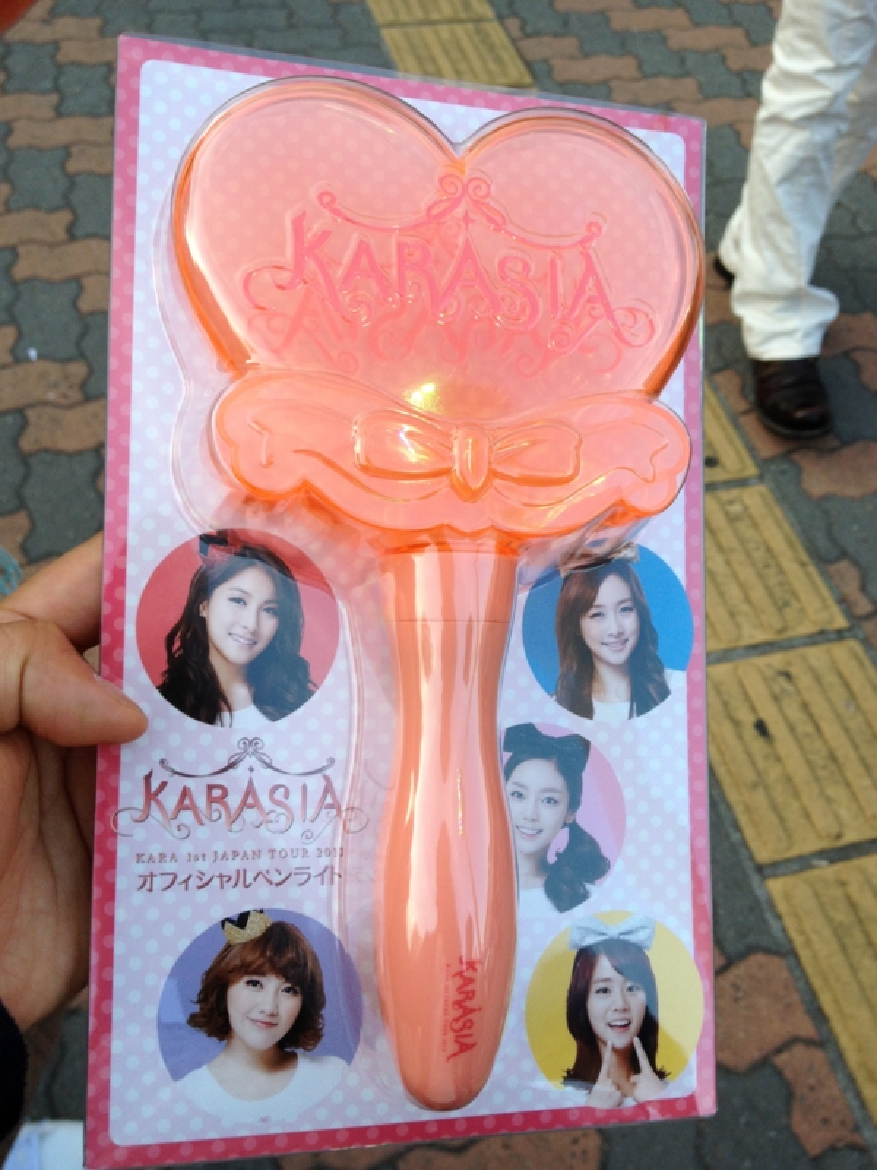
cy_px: 585
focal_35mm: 35
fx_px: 1182
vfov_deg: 52.6
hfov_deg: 40.7
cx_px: 438
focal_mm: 4.28
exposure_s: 1/120
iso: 80
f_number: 2.4
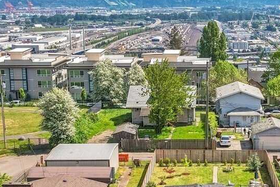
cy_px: 126
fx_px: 537
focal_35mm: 69
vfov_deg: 19.7
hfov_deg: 28.8
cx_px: 212
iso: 120
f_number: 2.8
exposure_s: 1/2500
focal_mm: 8.4
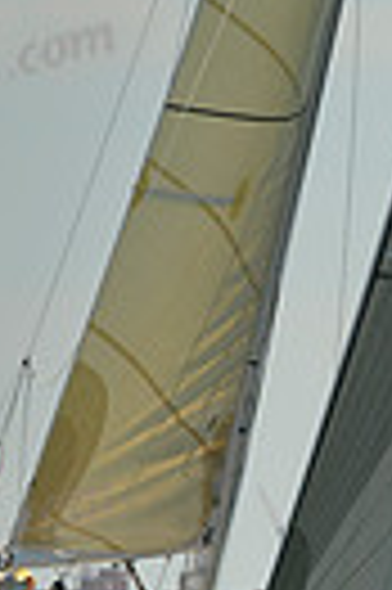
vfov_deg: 2.3
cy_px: -194
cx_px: 349
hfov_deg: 1.5
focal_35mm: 887
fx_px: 14525
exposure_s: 1/1250
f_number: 6.3
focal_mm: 200
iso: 200
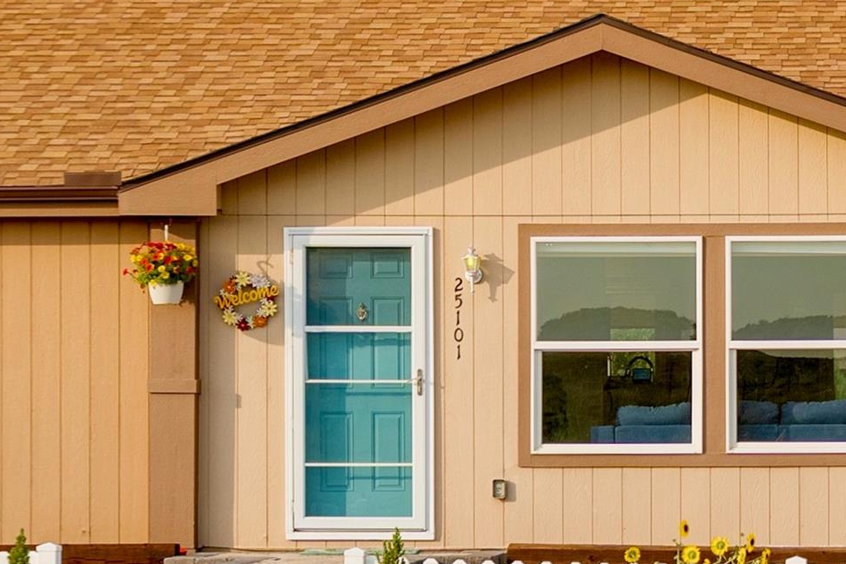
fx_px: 1131
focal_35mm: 48
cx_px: 495
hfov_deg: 40.9
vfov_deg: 27.9
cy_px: 356
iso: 250
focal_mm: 29.1
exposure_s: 1/200
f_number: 3.5
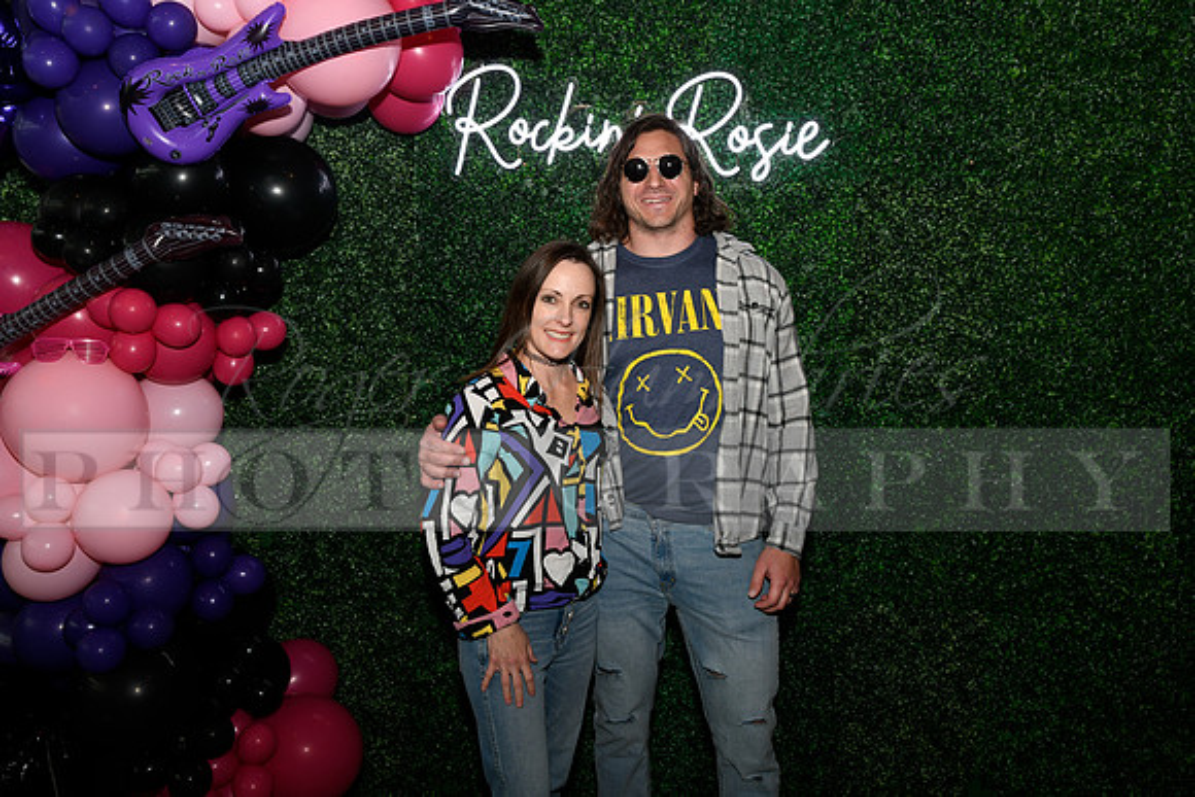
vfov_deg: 42.3
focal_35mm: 31
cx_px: 598
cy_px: 398
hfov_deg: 60.3
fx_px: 1029
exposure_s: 1/60
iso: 500
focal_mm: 31
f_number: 6.3
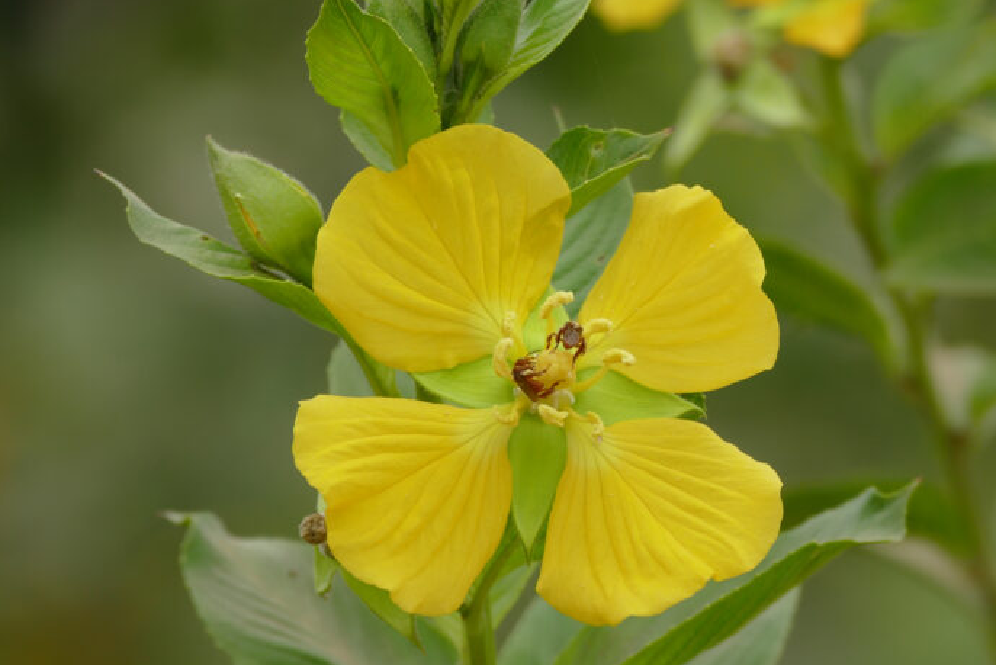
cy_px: 343
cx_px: 533
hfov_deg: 3.5
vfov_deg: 2.3
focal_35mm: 592
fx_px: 16385
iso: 125
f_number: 4
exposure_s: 1/320
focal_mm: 146
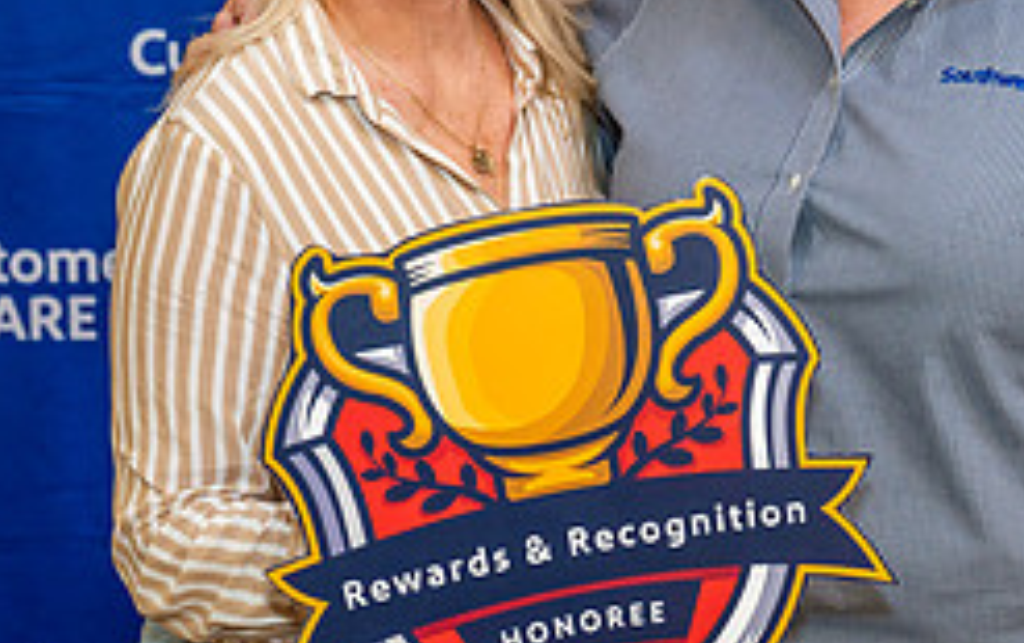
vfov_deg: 13.3
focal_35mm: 98
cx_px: 684
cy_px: 85
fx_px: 2738
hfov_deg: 21.1
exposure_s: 1/160
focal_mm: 41
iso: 1250
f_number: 4
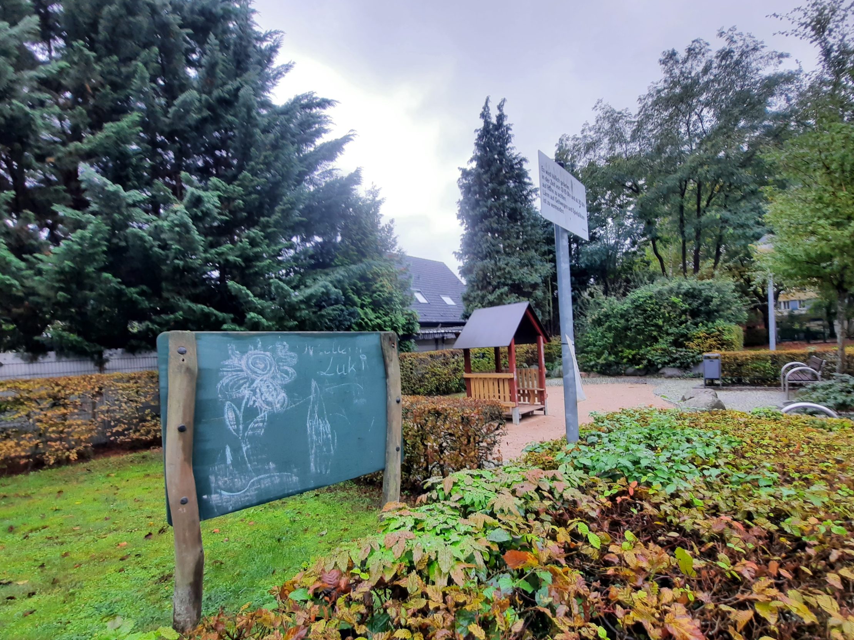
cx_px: 425
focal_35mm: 15
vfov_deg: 81.6
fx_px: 370
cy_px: 347
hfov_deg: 98.2
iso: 50
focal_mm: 1.74
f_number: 2.2
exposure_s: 1/50
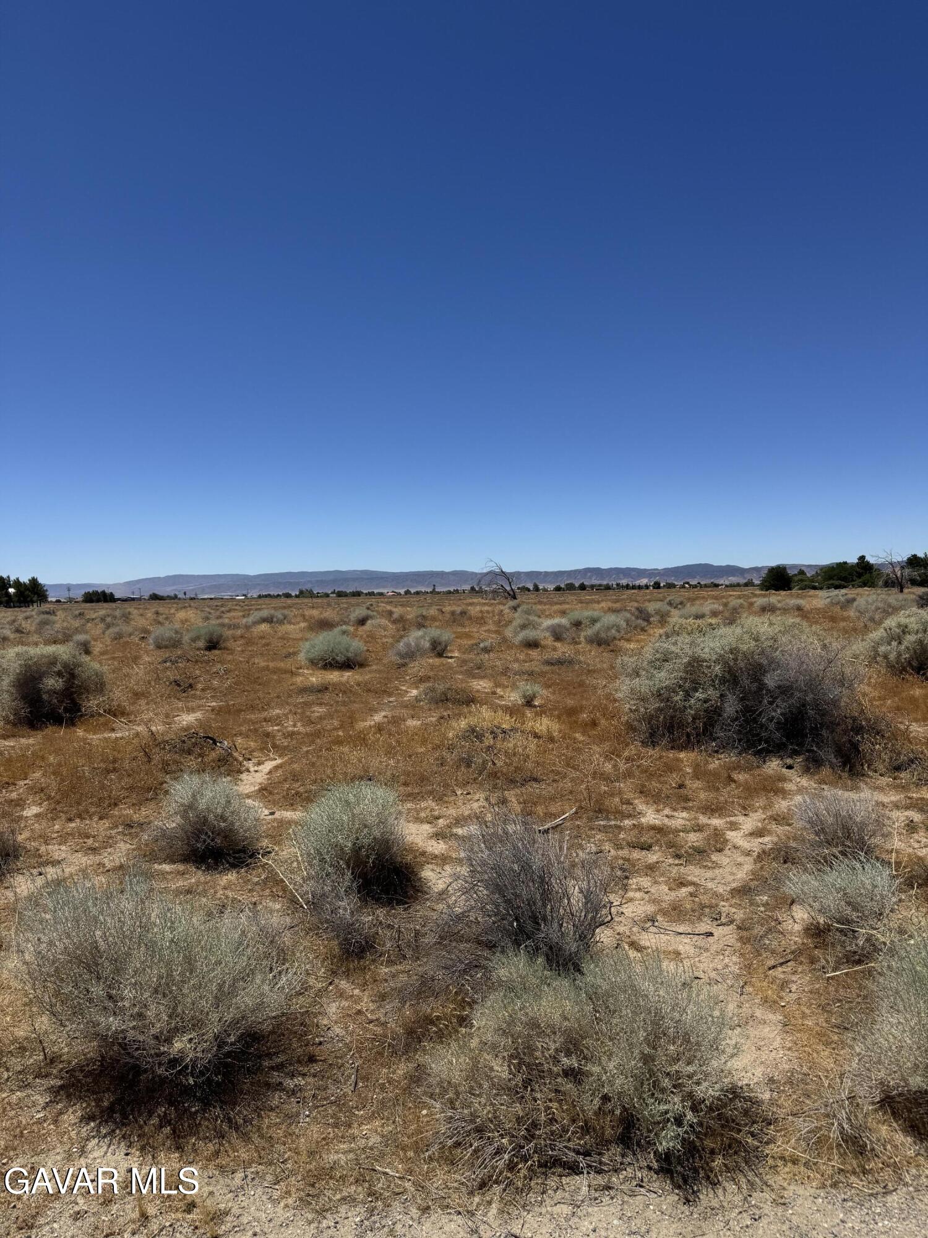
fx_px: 858
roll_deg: -0.1
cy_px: 619
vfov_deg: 71.6
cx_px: 464
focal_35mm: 24
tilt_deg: -2.9
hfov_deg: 56.8
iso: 80
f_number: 1.78
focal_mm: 6.76
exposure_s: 1/7937
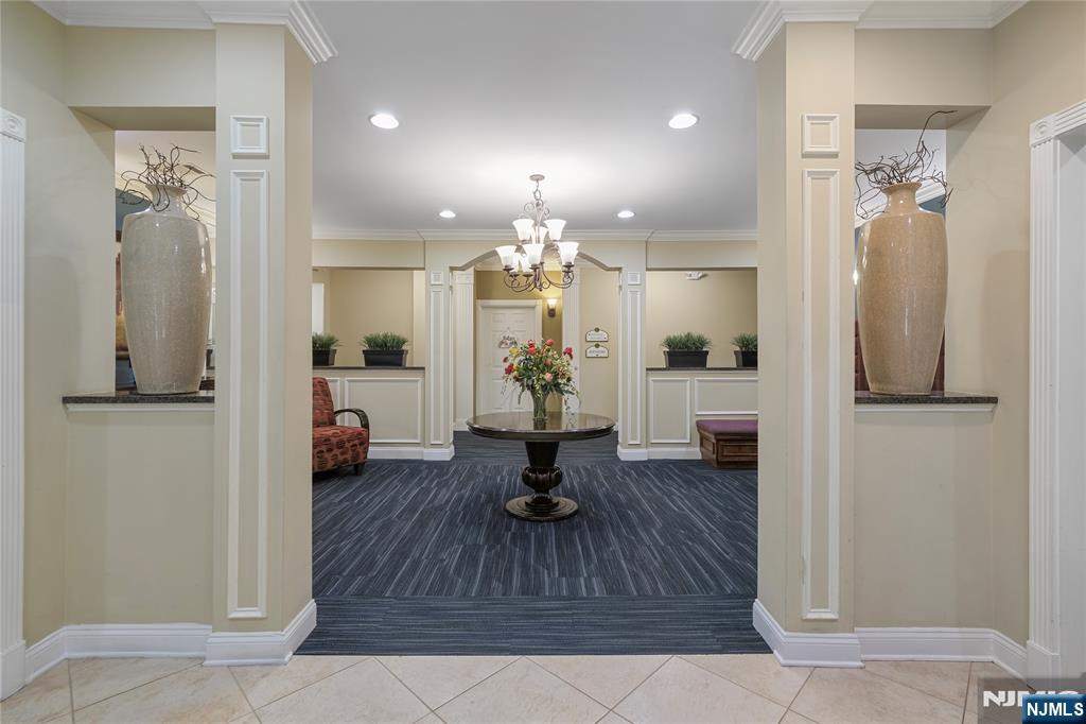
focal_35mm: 15
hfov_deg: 100.4
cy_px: 362
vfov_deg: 77.3
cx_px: 543
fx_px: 452
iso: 160
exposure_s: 1/2
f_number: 6.4
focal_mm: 10
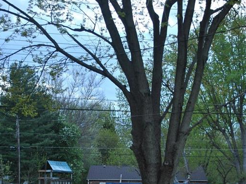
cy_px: 136
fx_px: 497
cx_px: 123
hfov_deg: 27.8
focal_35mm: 70
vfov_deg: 20.8
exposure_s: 1/60
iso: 200
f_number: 4.8
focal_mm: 32
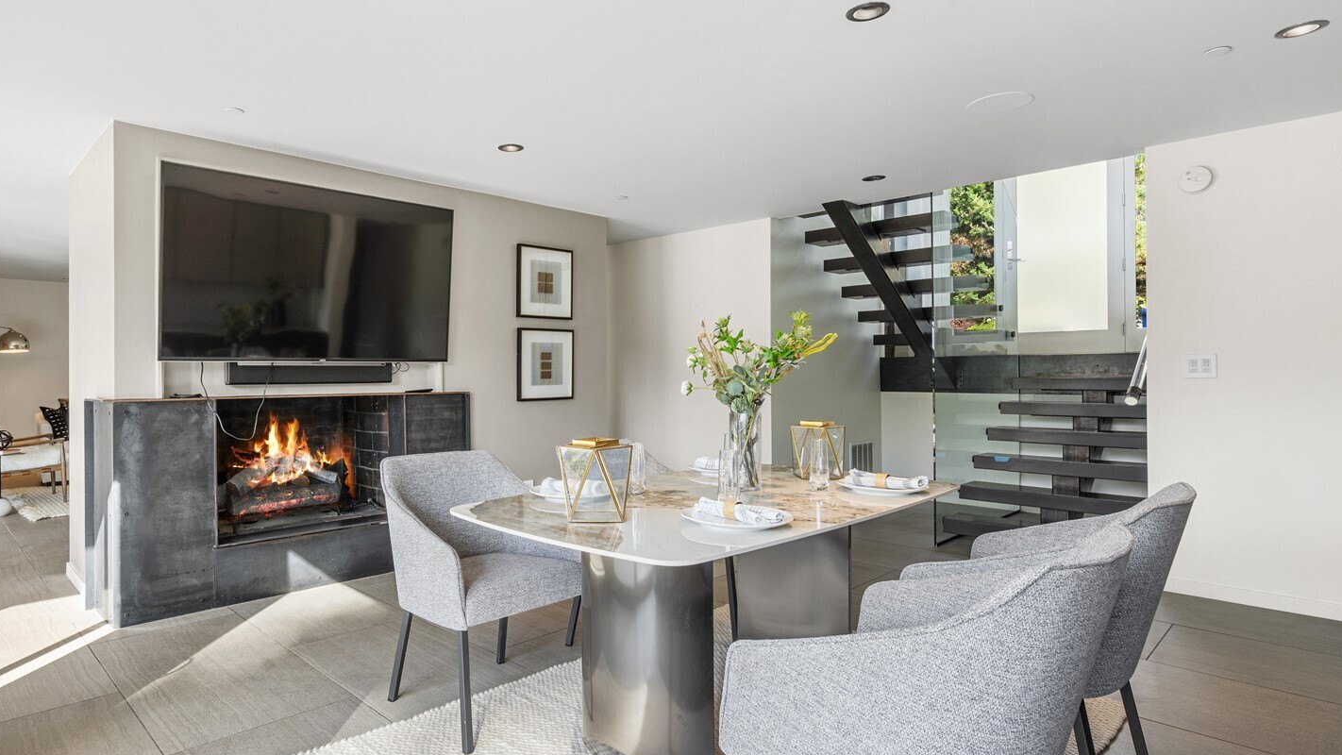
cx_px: 553
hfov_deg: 85.8
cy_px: 375
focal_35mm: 20
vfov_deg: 55.9
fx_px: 712
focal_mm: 16
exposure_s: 1/5
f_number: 11
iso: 100
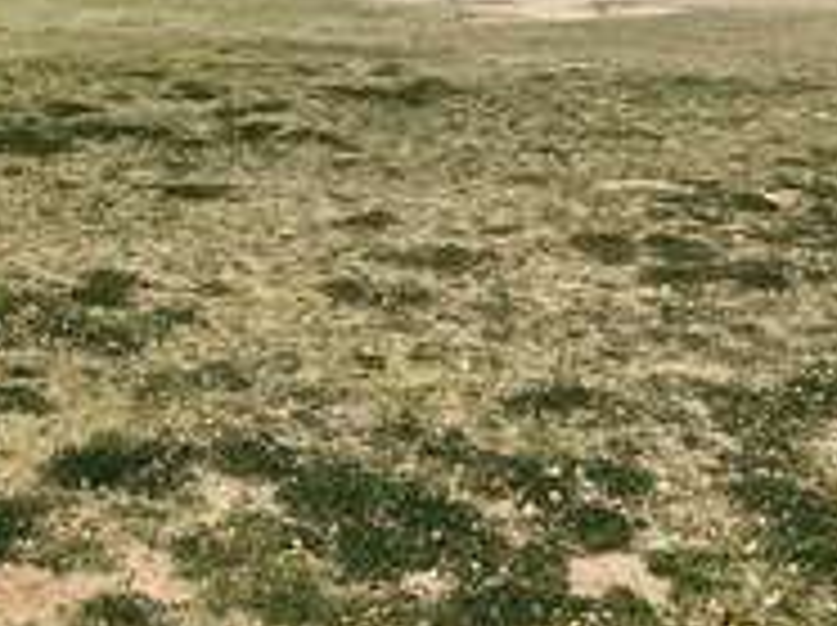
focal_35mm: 56
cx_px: 117
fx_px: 1352
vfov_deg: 24.6
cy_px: -23
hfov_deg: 33.0
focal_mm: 4.25
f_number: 1.8
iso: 32
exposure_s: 1/6098
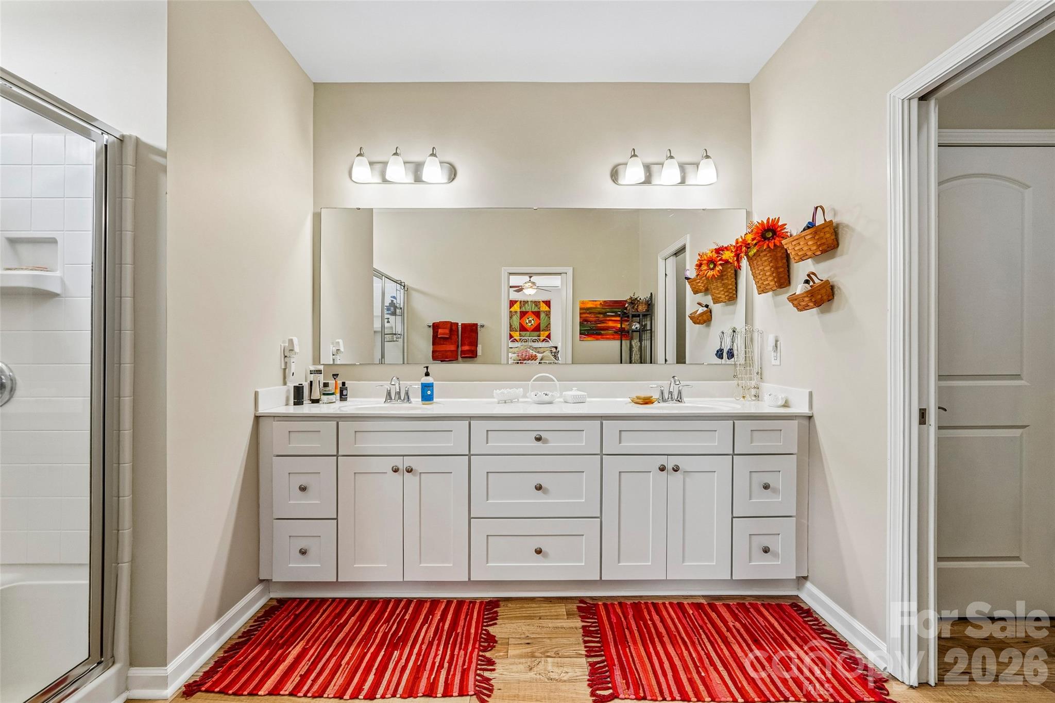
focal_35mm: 15
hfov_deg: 100.4
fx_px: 440
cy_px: 352
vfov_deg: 77.3
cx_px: 528
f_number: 8
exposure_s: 1/10
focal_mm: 10
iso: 400
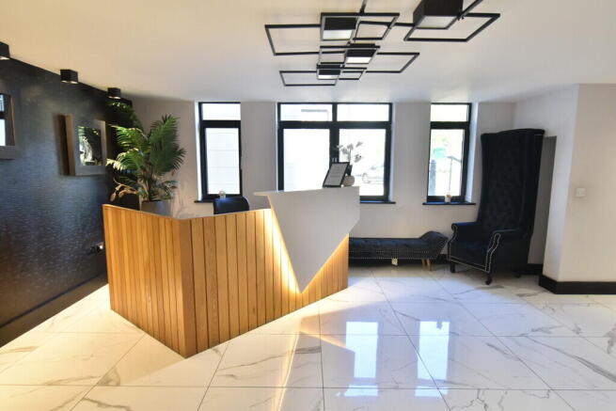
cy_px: 206
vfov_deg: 59.5
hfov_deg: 81.2
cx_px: 308
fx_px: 359
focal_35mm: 21
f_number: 4
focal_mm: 14
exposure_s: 1/30
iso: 500
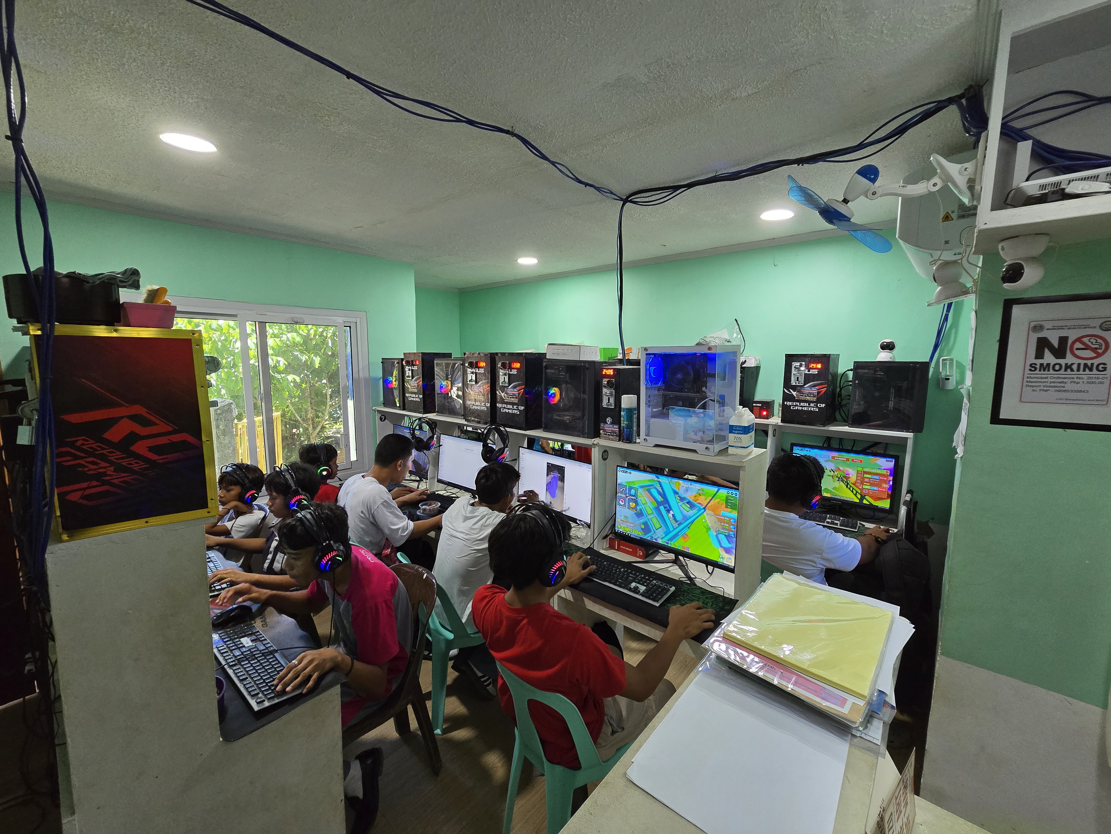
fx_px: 417
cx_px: 556
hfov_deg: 106.2
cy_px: 417
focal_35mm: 13
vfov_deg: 89.9
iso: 250
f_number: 2.2
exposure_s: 1/60
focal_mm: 2.2
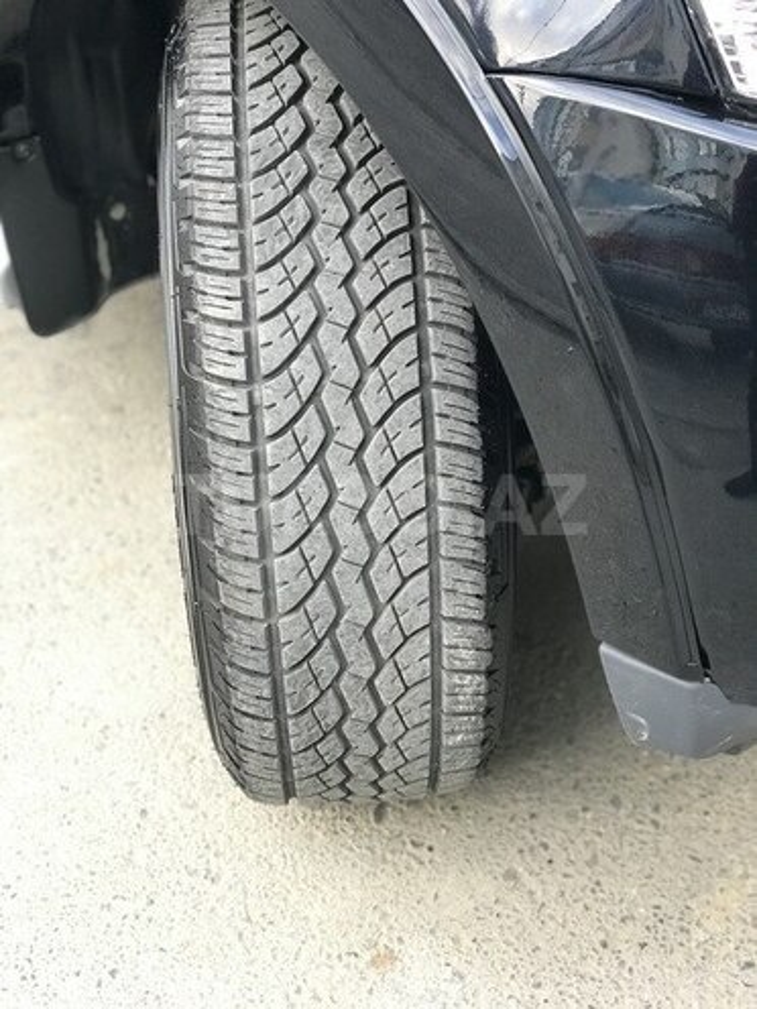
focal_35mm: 57
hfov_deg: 25.7
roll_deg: +0.2
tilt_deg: -37.5
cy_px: 504
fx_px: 1662
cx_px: 378
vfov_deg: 33.8
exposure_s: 1/50
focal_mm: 6.6
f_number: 2.8
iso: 125
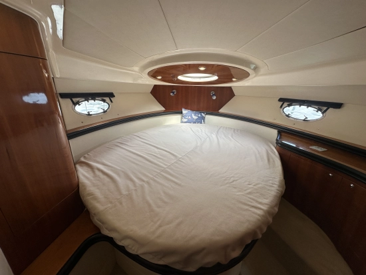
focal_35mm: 14
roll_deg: -1.7
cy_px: 138
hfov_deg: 102.0
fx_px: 148
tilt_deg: -19.3
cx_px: 183
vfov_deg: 85.7
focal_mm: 2.22
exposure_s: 1/99
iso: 64
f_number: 2.2
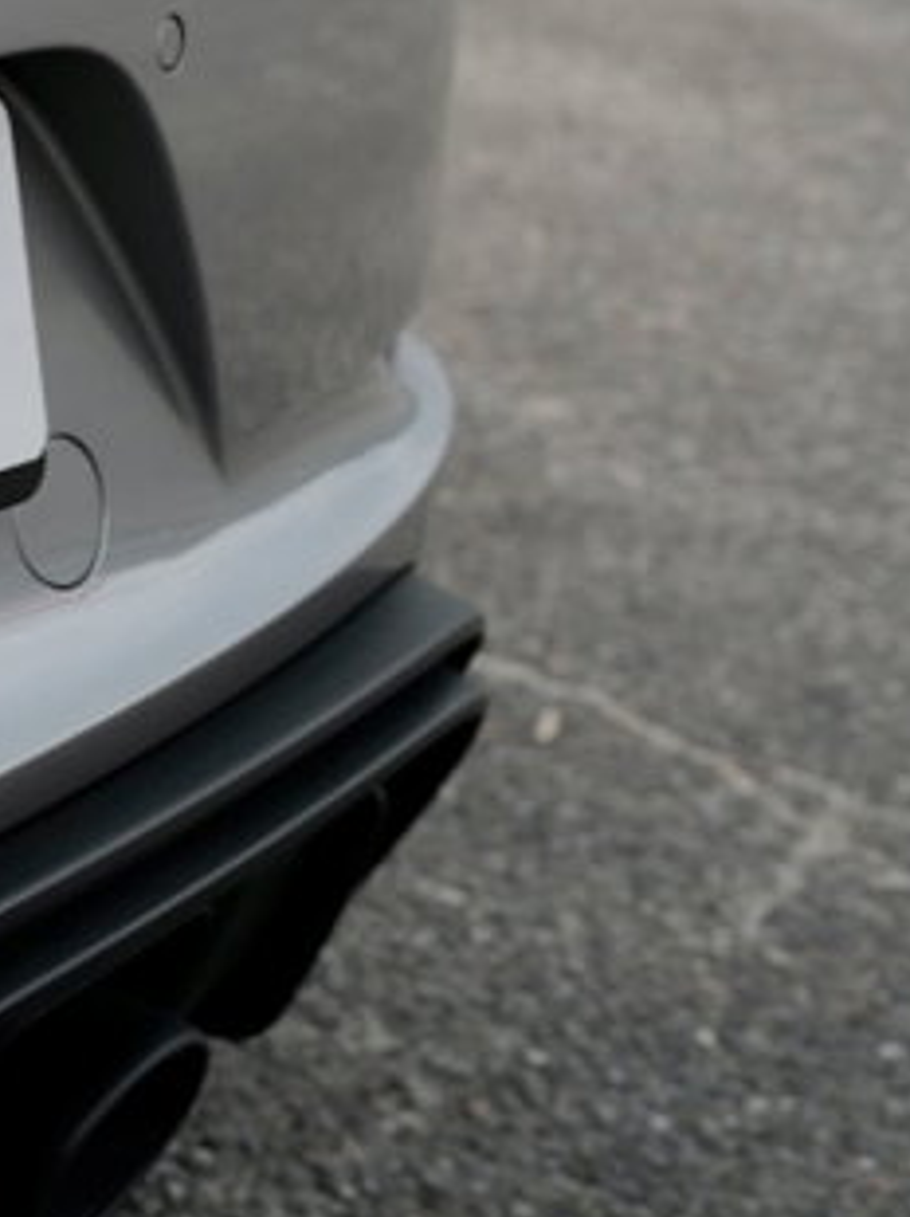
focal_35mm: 100
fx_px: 3510
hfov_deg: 13.8
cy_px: 12
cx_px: -514
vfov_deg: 19.1
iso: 100
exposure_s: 1/80
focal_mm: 28
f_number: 3.5
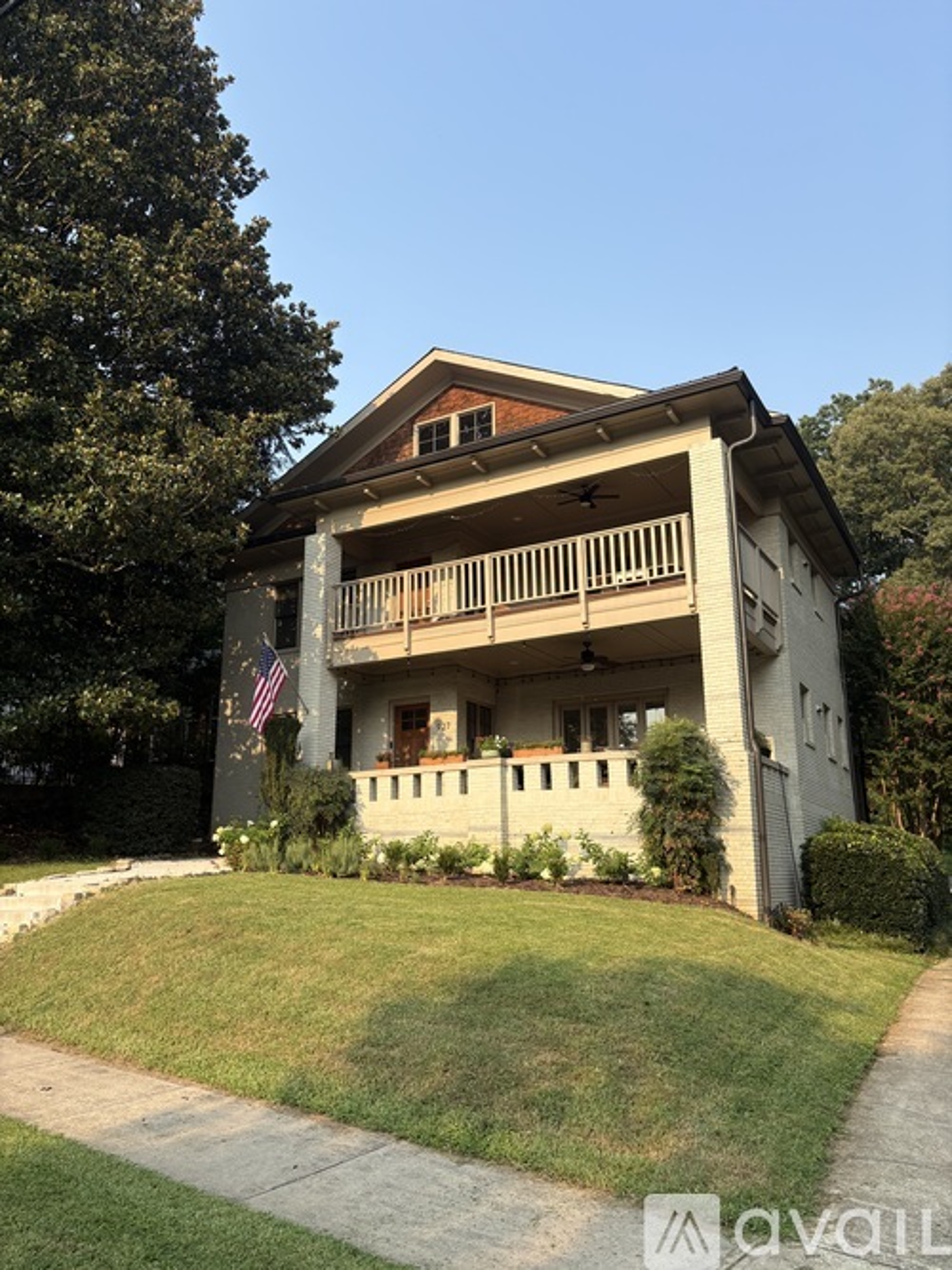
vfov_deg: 67.3
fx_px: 954
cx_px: 476
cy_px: 635
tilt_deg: +15.2
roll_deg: +0.3
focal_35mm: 26
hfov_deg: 53.0
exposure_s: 1/1364
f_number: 1.6
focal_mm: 5.96
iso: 50
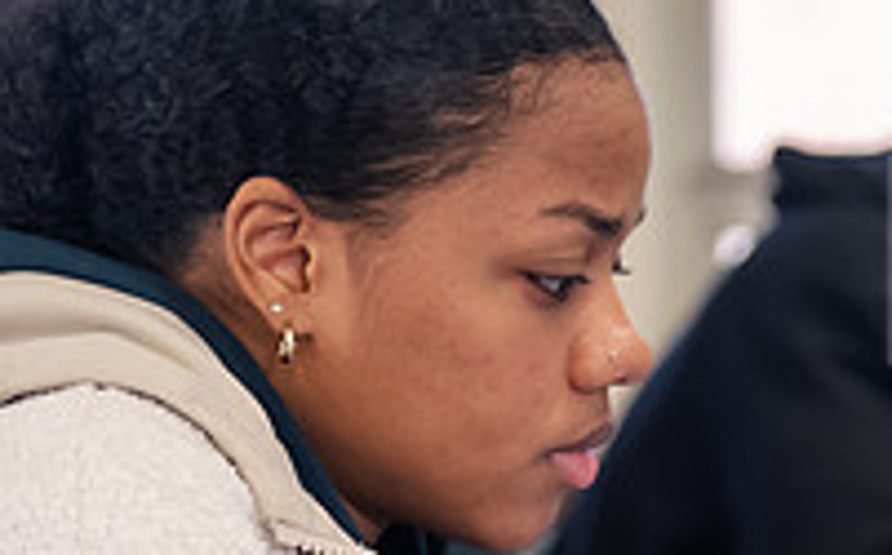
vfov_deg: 7.9
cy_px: 531
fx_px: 4006
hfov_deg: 12.6
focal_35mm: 165
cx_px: 754
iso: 1000
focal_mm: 56
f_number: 2.8
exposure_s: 1/200
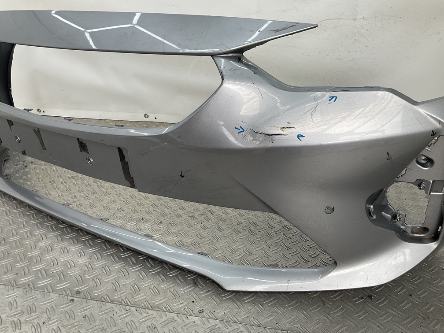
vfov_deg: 48.2
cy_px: 166
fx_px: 372
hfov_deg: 61.7
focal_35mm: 29
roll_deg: -1.7
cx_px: 222
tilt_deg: -25.1
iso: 16
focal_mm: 3
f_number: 1.8
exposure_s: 1/137
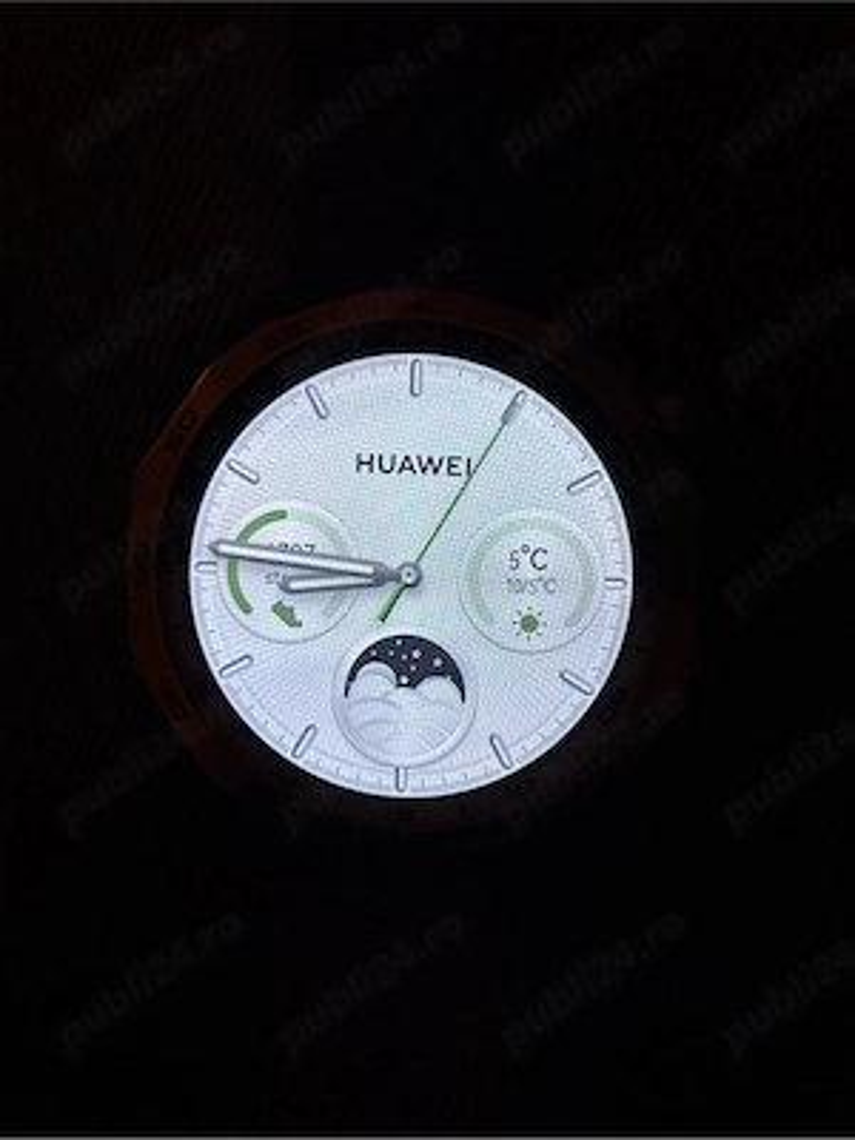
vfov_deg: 36.8
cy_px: 570
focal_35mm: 52
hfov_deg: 28.0
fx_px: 1713
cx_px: 428
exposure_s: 1/40
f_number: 1.6
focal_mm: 5.96
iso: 200
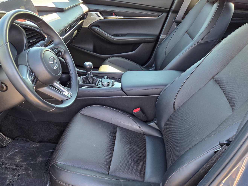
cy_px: 103
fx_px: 201
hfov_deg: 63.4
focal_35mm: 28
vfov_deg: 49.7
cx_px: 132
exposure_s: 1/180
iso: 200
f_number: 1.8
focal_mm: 5.4
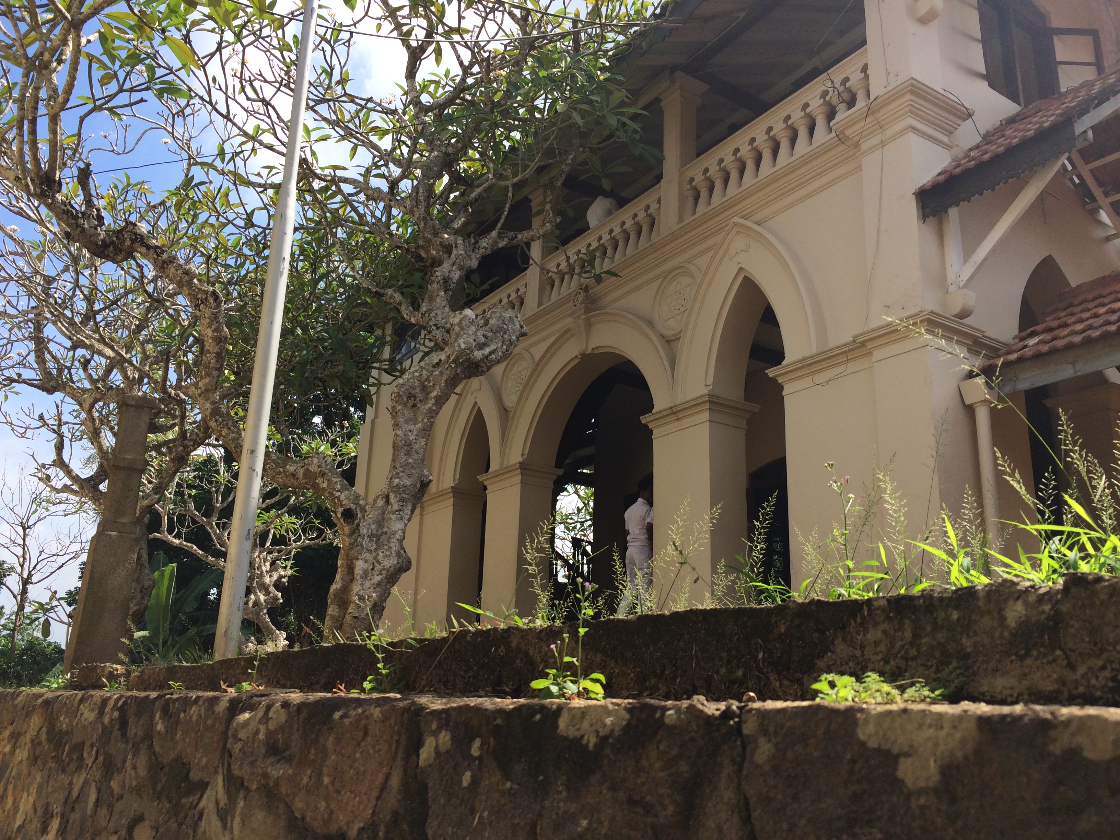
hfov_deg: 61.7
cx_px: 560
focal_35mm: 29
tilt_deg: +16.9
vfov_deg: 48.2
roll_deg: -2.7
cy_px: 420
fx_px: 938
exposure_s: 1/1520
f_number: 2.2
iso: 32
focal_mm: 4.15
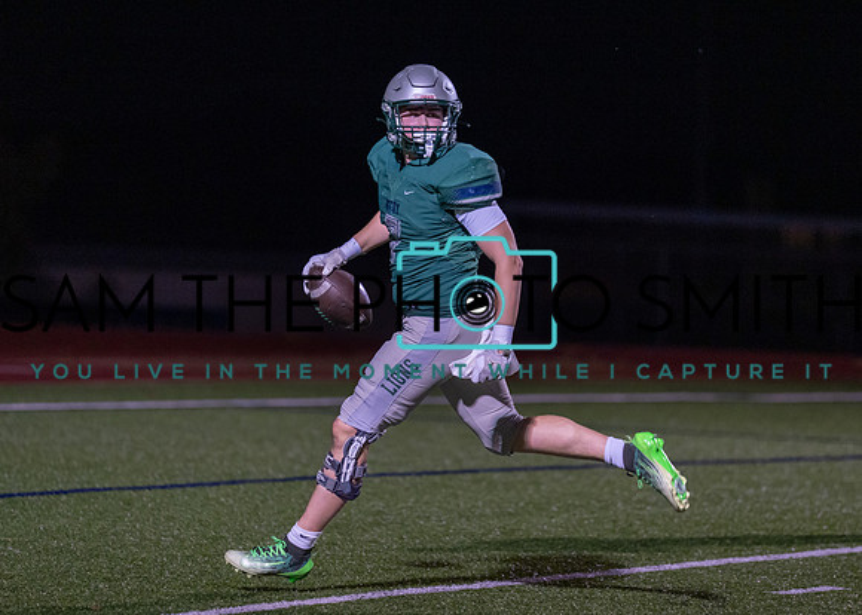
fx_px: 6642
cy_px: 264
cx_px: 435
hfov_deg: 7.4
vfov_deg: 5.3
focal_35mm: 271
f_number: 2.8
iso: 2500
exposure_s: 1/1000
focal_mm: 200
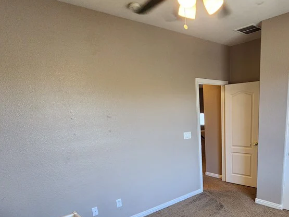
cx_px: 204
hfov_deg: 68.5
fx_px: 200
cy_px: 173
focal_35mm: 24
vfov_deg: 53.2
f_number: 2.2
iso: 160
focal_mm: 2.2
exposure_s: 1/60
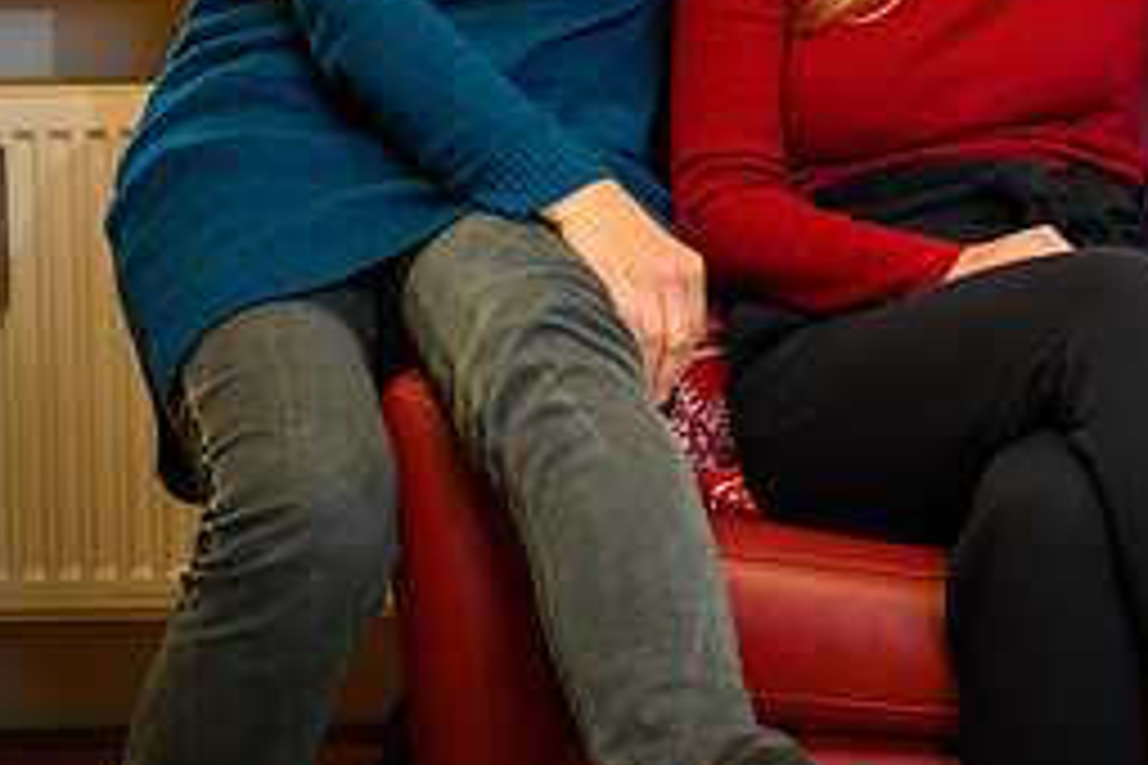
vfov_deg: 11.7
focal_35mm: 116
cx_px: 1184
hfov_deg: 17.2
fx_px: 3699
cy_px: -27
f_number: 4
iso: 800
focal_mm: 51
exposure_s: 1/100
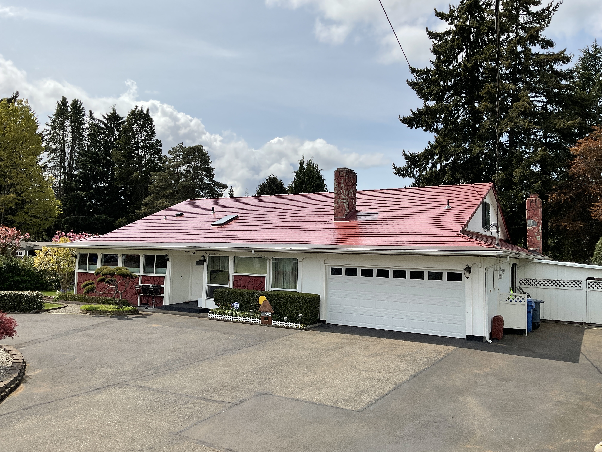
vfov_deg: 48.2
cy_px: 226
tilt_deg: +2.9
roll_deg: -1.0
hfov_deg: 61.7
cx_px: 301
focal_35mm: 29
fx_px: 504
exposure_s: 1/3534
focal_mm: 3
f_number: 1.8
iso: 20
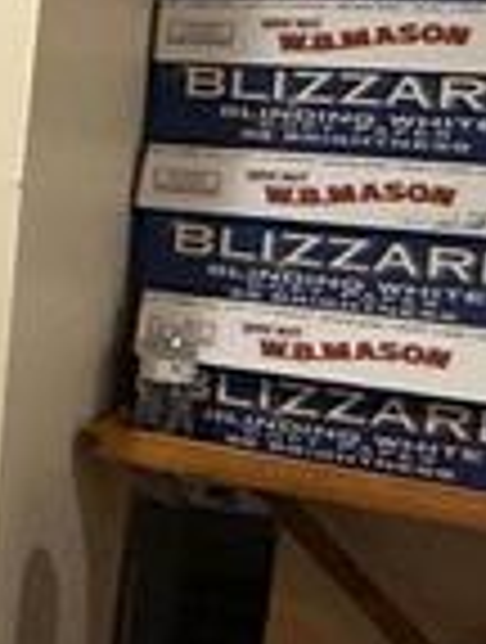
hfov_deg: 8.0
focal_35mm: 100
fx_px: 1864
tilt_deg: -6.0
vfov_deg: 19.4
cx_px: -1503
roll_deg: -0.3
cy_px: 117
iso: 320
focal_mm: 2.22
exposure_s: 1/60
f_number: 2.2
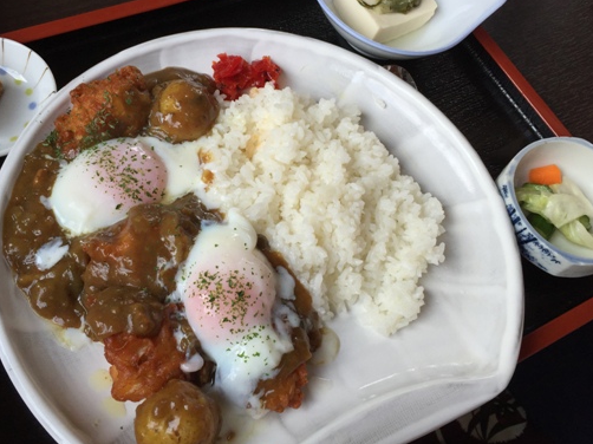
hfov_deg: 50.0
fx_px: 634
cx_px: 260
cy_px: 213
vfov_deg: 38.6
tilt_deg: -60.6
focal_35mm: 37
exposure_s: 1/412
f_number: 2.2
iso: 32
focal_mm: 4.15
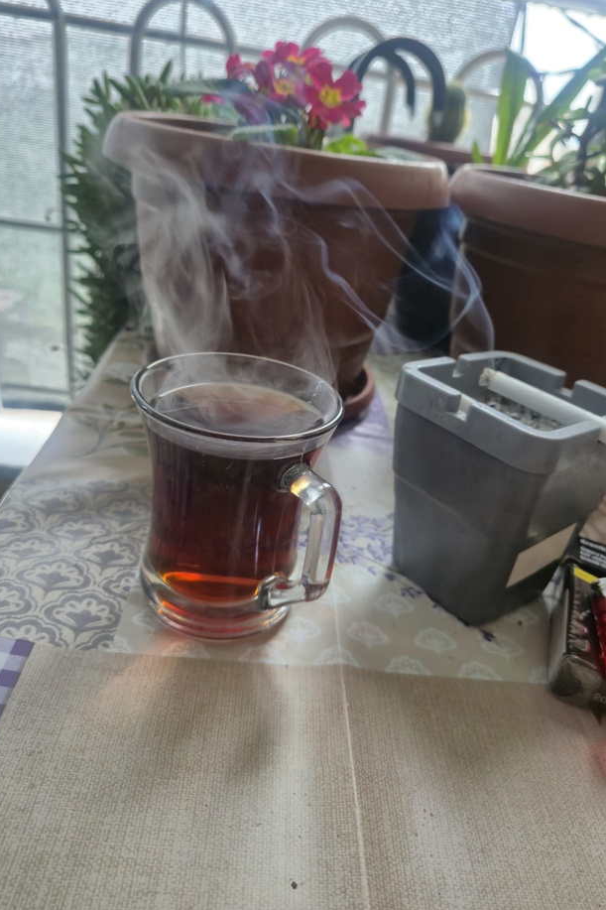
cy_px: 455
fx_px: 606
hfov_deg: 53.1
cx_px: 314
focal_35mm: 24
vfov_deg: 73.8
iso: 320
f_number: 1.8
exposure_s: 1/50.3
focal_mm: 5.4
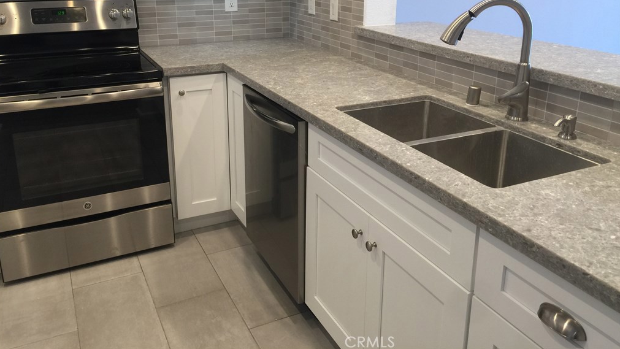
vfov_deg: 36.3
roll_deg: -1.4
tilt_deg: -15.9
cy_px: 115
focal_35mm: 32
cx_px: 308
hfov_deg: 61.0
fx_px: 526
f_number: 2.2
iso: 32
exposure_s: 1/15
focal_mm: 4.15
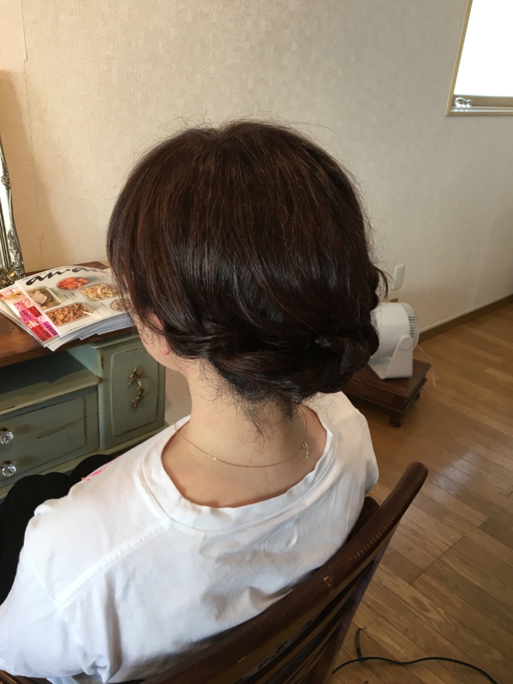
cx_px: 256
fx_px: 573
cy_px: 342
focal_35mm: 29
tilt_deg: -25.2
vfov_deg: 61.7
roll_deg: -4.1
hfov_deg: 48.2
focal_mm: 4.15
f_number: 2.2
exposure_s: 1/30
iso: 50
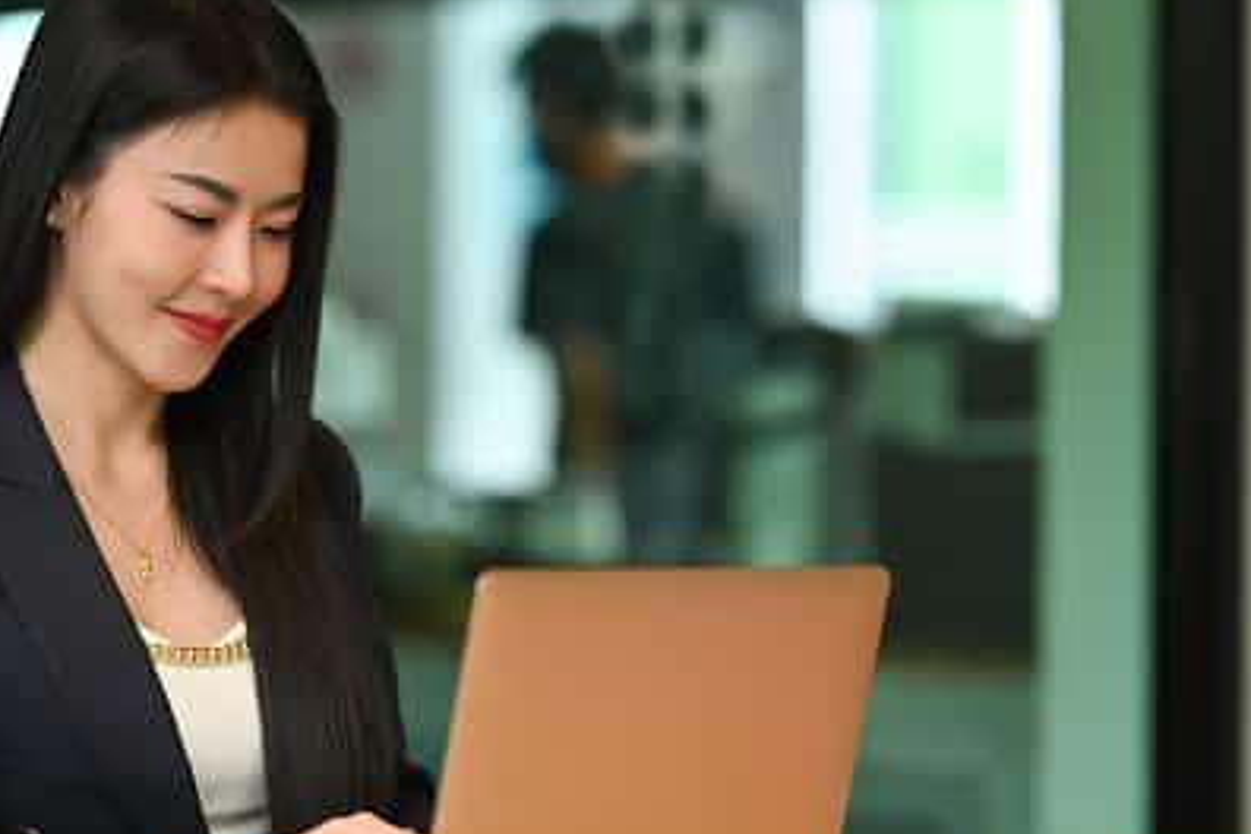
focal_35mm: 159
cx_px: 436
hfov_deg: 12.9
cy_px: 395
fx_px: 5525
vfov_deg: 8.6
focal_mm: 105
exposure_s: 1/250
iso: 640
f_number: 2
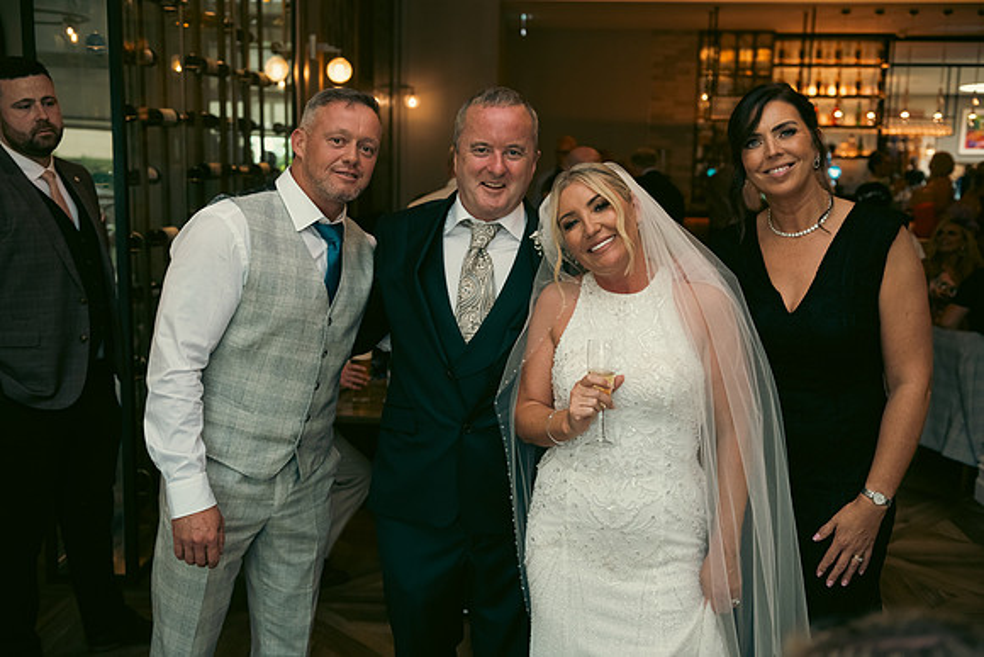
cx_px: 492
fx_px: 1039
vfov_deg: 35.1
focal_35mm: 38
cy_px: 328
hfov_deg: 50.7
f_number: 3.5
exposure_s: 1/160
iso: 800
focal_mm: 38
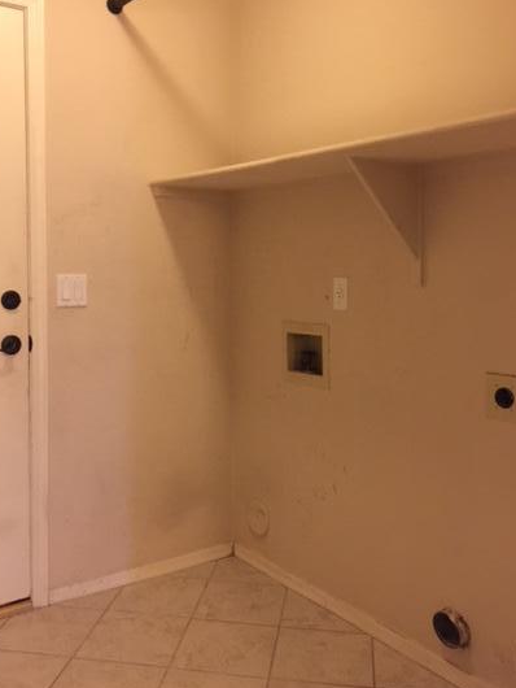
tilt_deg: -2.9
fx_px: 695
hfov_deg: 40.7
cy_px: 308
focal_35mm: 35
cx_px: 229
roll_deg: +0.1
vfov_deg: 52.5
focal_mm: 4.15
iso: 125
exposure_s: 1/4
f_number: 2.2
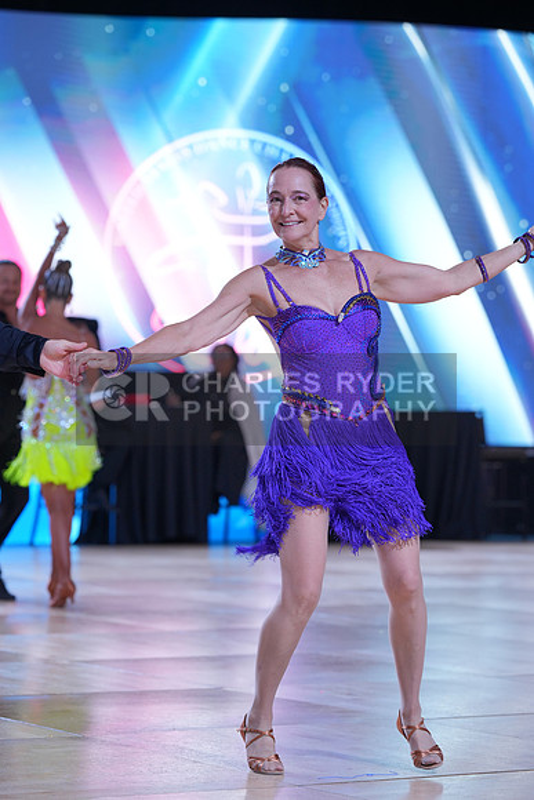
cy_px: 400
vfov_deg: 16.4
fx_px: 2779
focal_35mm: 125
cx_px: 267
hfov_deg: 11.0
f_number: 4
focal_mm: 125
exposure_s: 1/400
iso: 800
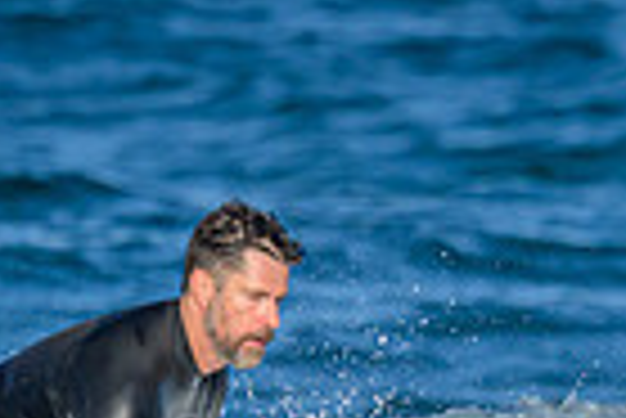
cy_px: 797
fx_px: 79932
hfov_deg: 0.4
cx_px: 775
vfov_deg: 0.3
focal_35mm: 4592
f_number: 8
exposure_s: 1/2000
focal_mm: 800
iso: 450
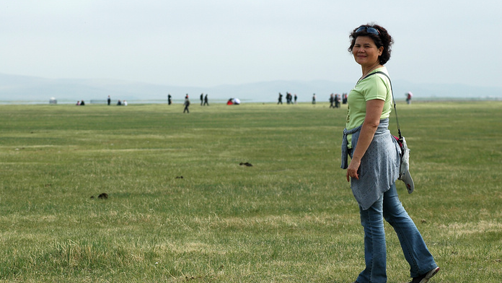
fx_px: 1891
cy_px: 153
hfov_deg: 15.1
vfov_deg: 8.6
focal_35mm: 142
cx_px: 250
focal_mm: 90
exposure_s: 1/1000
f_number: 6.3
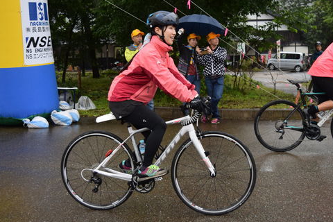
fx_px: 468
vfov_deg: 26.6
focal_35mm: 51
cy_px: 95
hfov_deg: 39.1
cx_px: 180
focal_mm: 27
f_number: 4
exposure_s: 1/500
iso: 1100
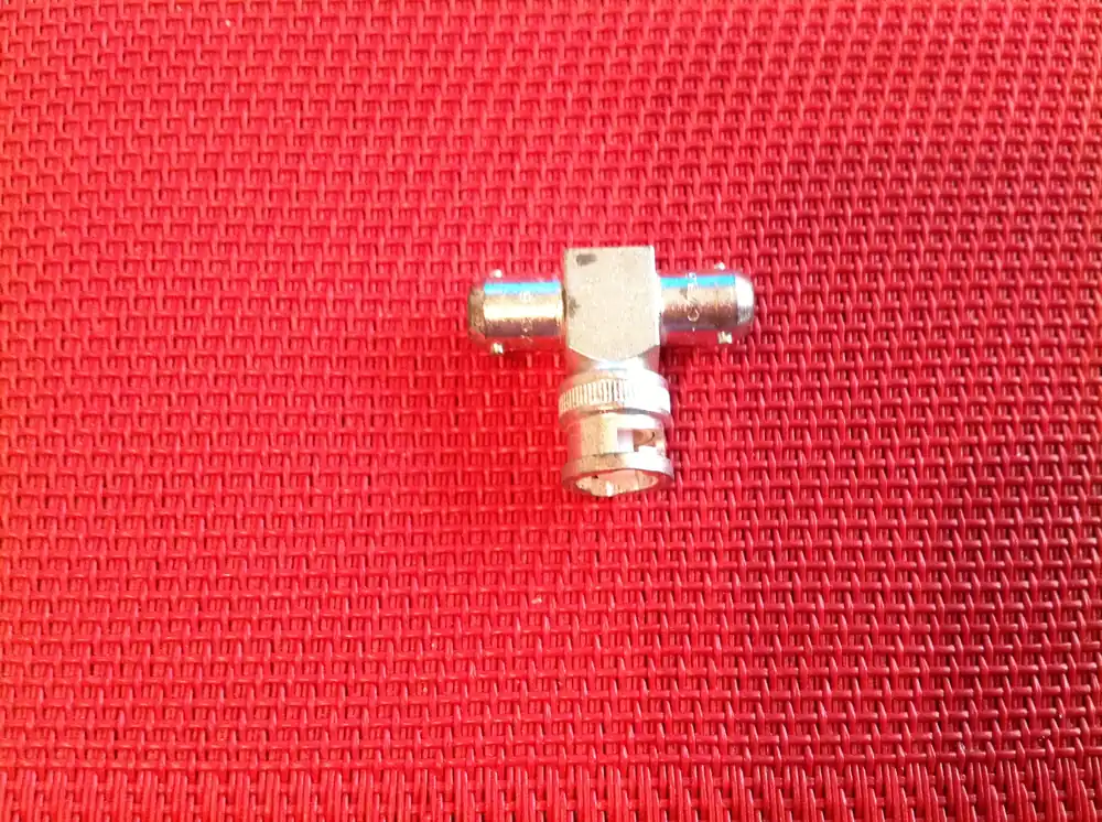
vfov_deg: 40.6
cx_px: 551
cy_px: 411
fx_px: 1112
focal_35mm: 35
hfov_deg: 52.7
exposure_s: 1/15
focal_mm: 4.28
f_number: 2.4
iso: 500
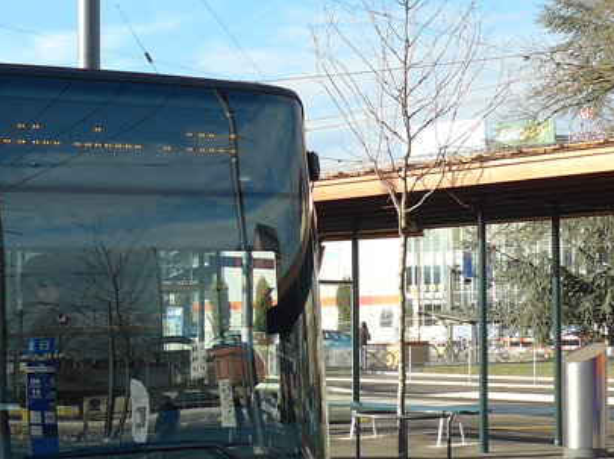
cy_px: 268
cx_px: 144
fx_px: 1524
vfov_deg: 17.1
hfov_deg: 22.5
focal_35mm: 86
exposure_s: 1/640
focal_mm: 6
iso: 80
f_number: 2.8
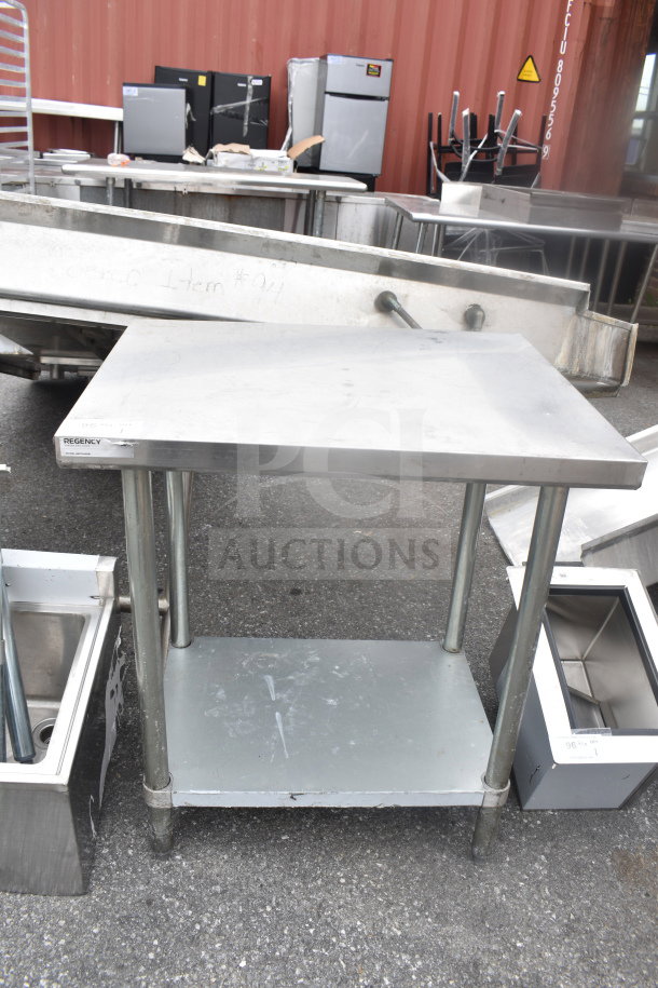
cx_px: 329
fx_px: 740
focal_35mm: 27
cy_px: 494
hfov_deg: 47.9
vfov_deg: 67.4
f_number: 5.6
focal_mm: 18
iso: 200
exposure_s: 1/125
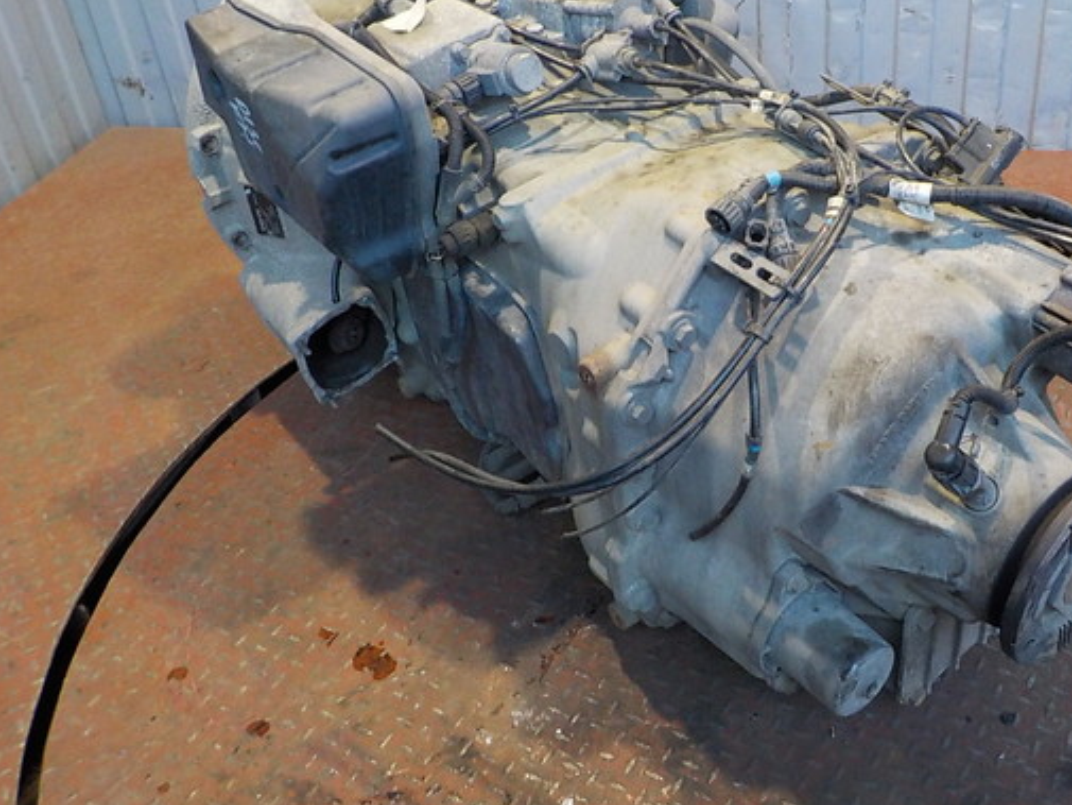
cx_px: 662
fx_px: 1177
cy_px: 321
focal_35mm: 38
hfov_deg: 48.6
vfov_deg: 37.6
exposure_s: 1/30
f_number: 3.3
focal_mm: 4.1
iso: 360
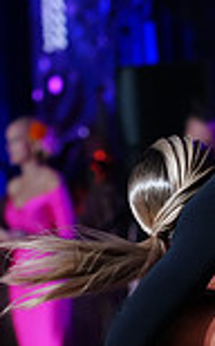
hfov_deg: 2.8
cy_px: 535
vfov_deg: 4.4
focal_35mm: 476
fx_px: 4471
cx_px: 183
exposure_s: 1/400
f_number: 4
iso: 3200
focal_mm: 124
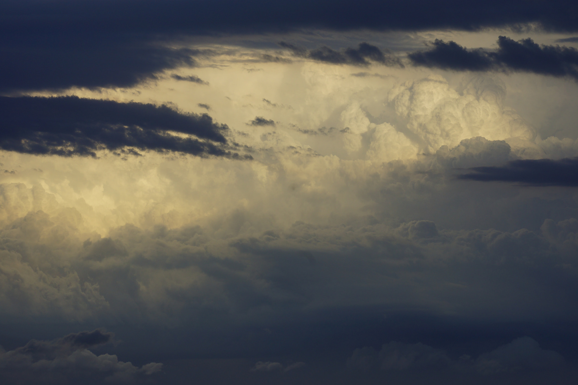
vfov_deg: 9.1
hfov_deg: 13.7
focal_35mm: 150
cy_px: 192
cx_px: 289
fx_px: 2408
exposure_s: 1/250
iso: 100
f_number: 11
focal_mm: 100
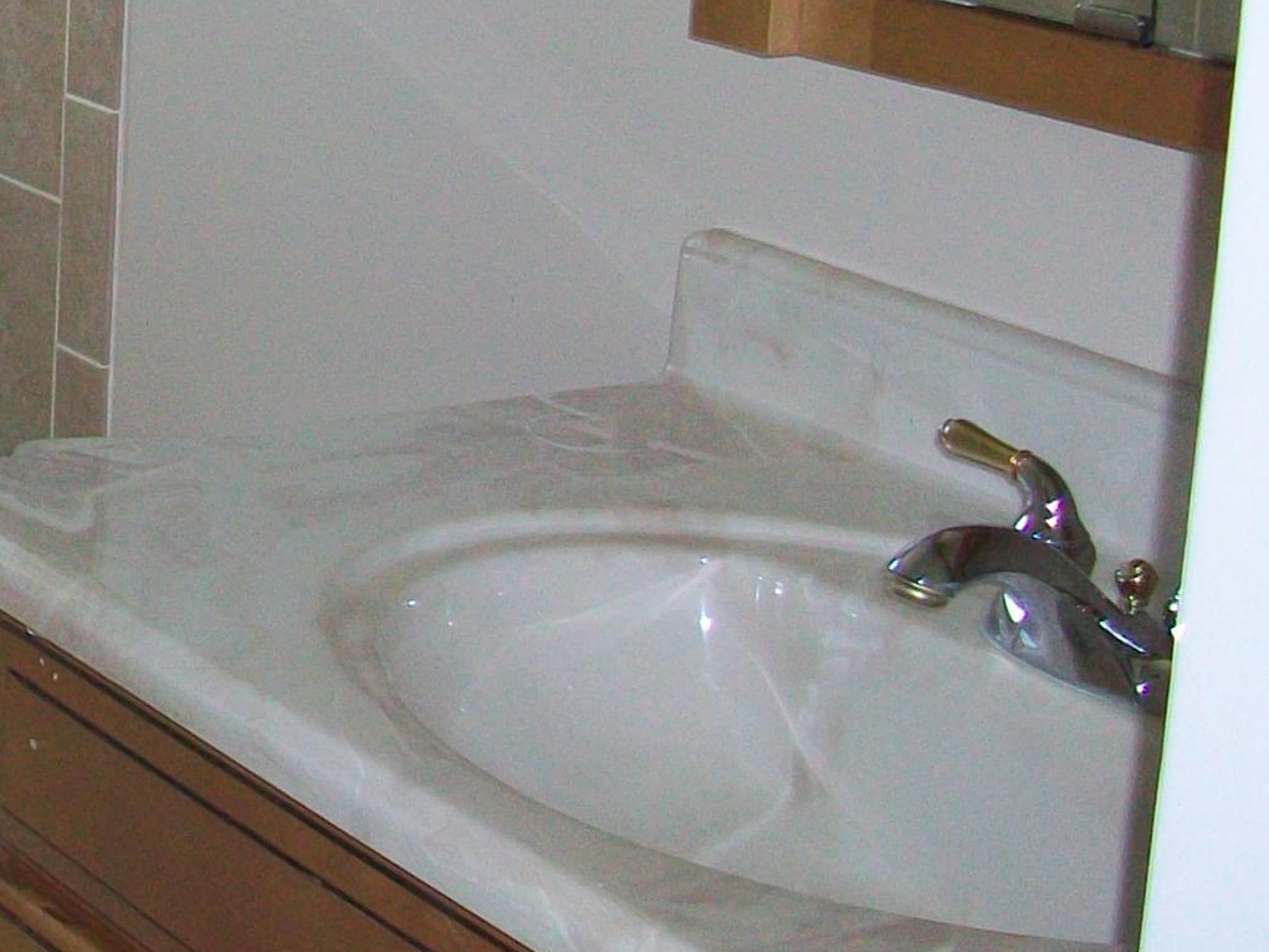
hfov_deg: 19.0
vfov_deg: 15.4
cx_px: -477
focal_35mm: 94
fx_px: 3446
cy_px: -1
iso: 120
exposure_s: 1/60
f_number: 2.8
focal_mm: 5.7
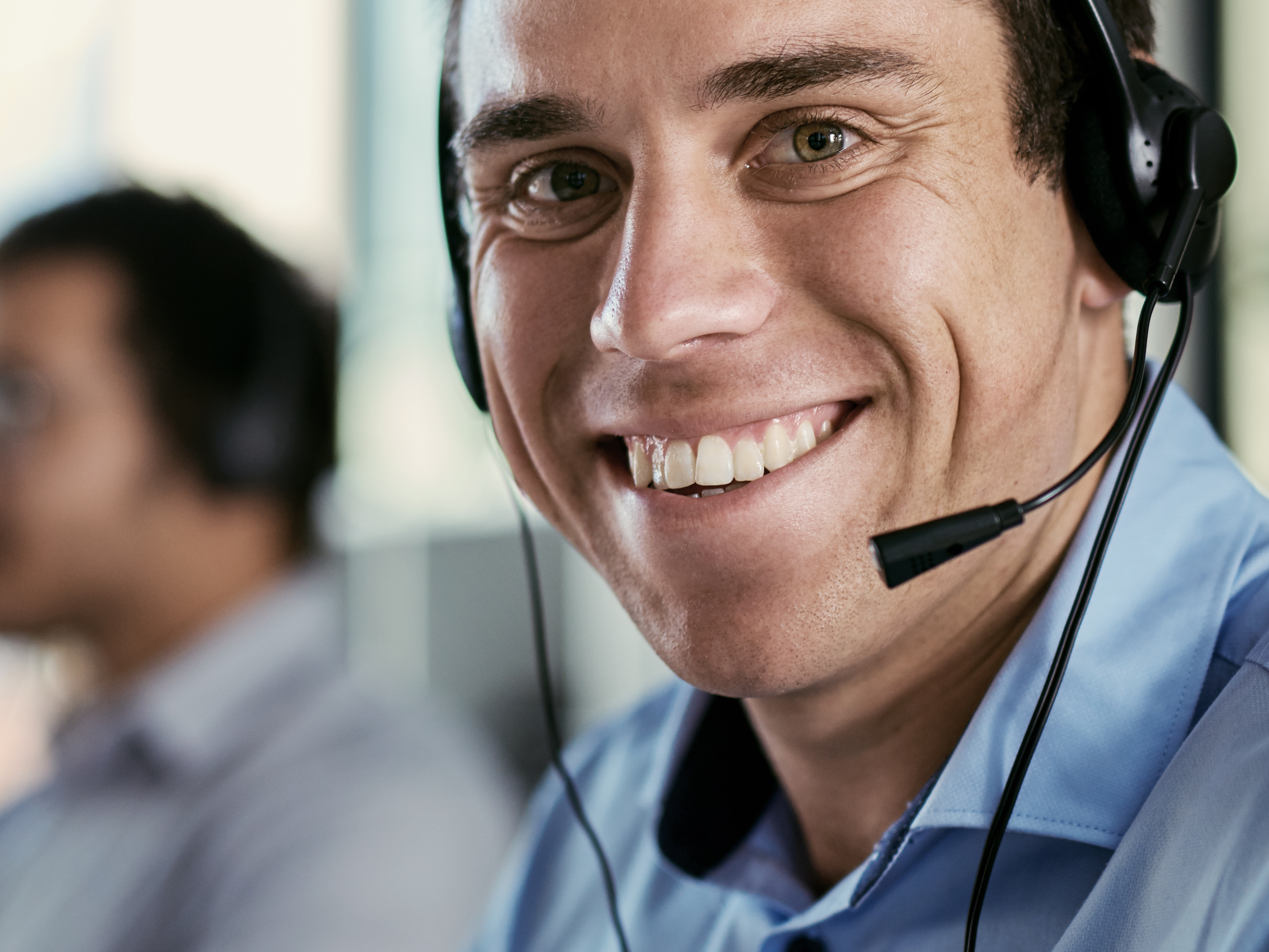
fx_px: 3776
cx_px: 269
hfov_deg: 18.9
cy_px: 361
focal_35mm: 103
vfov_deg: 14.4
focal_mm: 50
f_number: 1.8
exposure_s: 1/160
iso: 200
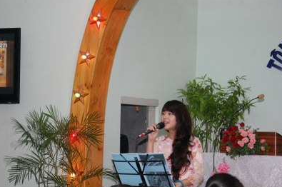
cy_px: 104
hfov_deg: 19.3
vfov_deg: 12.9
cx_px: 131
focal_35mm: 106
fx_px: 829
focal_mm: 62
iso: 1400
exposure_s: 1/60
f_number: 5.3
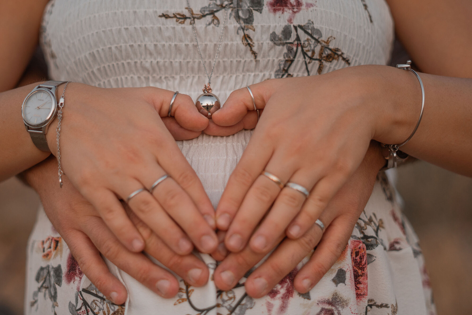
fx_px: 787
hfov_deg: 33.3
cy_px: 159
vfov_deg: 22.6
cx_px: 193
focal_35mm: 60
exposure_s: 1/2500
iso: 400
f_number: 1.8
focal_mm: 50
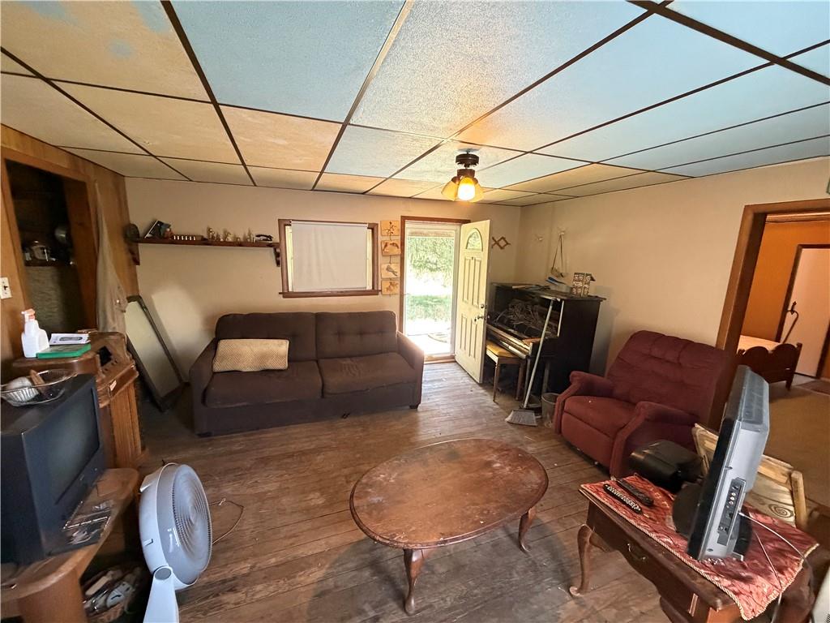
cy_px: 312
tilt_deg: -12.4
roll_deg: +0.1
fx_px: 336
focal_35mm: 14
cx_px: 415
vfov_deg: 85.7
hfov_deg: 102.1
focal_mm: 2.22
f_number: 2.2
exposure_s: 1/60
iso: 640
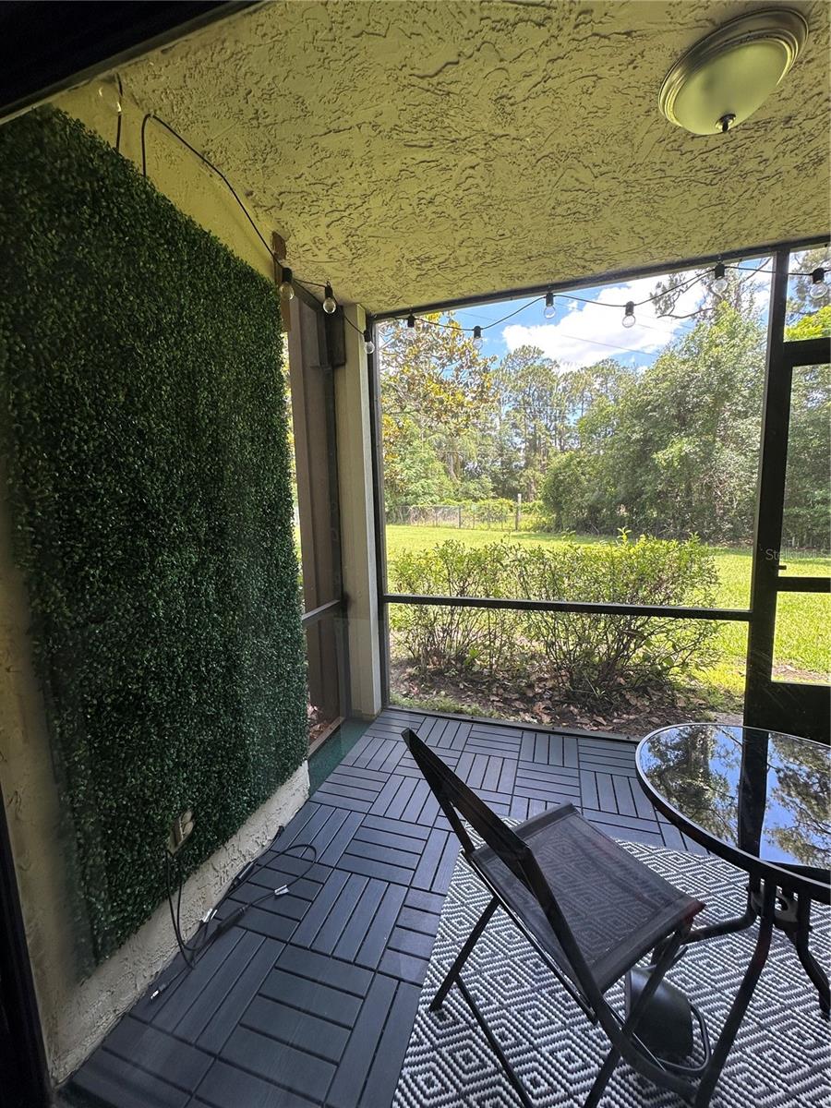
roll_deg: +1.3
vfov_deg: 102.1
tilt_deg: -6.8
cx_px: 416
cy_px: 554
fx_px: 448
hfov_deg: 85.7
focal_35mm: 14
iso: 40
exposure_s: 1/111
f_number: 2.2
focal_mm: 2.22
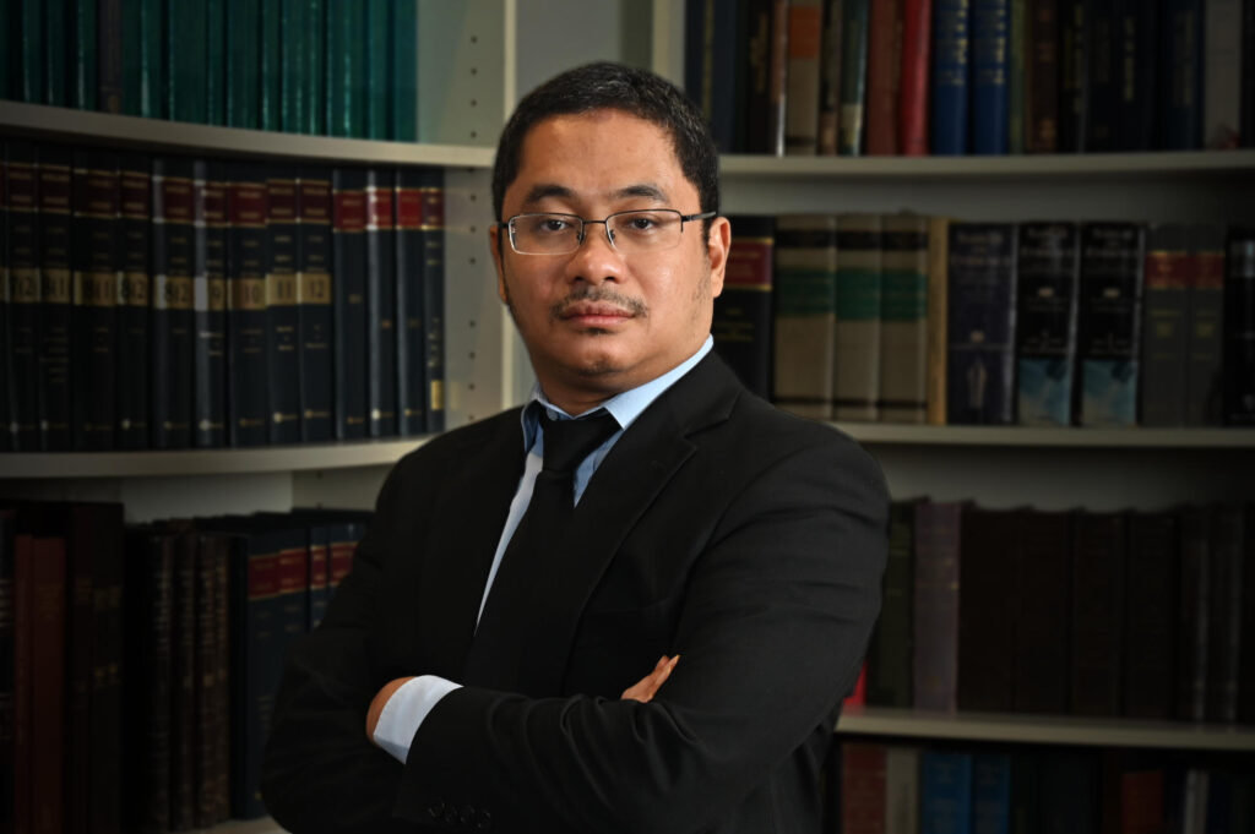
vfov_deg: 19.4
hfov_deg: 28.9
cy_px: 417
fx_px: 2438
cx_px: 628
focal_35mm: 70
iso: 320
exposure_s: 1/250
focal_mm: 70
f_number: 5
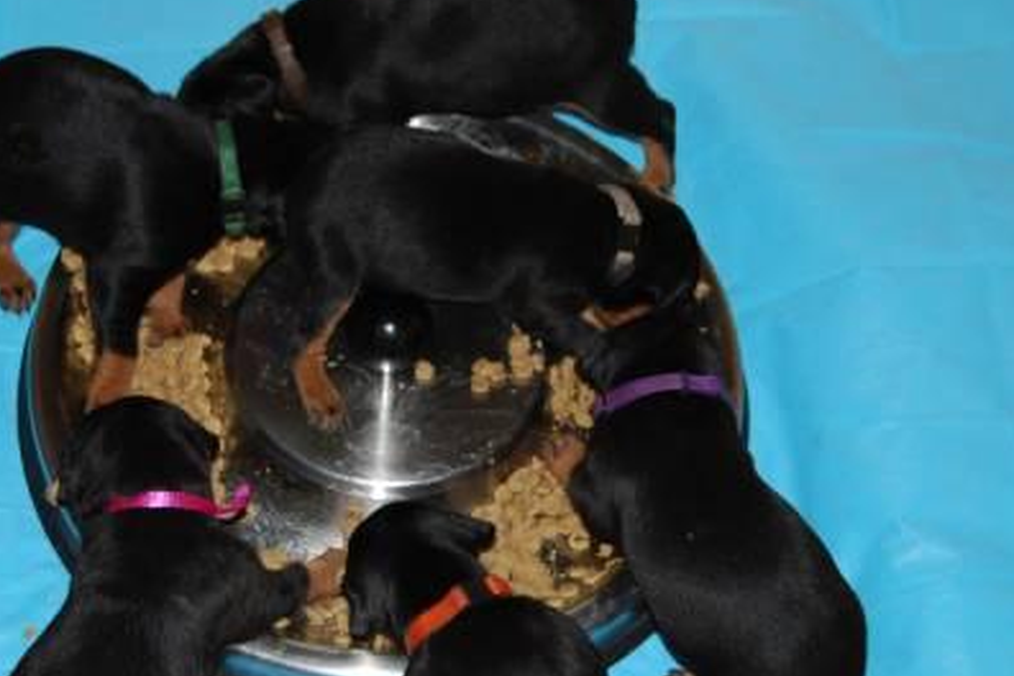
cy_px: 389
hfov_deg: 26.6
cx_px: 415
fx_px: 2140
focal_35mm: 76
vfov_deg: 17.9
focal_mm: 40
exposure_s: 1/60
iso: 200
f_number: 5
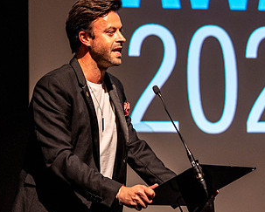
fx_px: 1390
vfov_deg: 8.7
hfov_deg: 10.9
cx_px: 146
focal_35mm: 177
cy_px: 73
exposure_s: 1/200
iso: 800
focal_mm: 85
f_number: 2
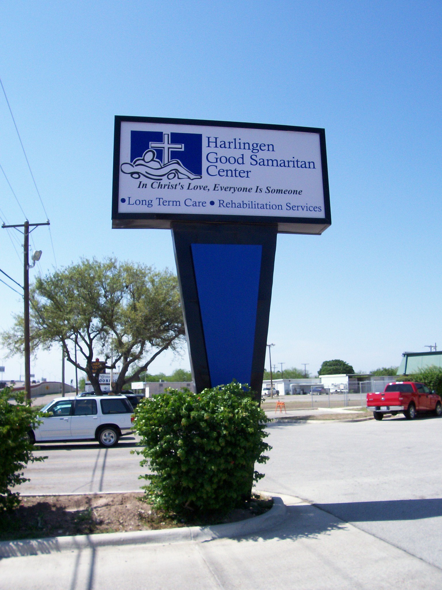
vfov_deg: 54.0
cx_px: 221
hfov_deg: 41.8
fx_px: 579
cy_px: 295
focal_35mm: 34
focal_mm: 5.6
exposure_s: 1/406
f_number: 5.1
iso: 80
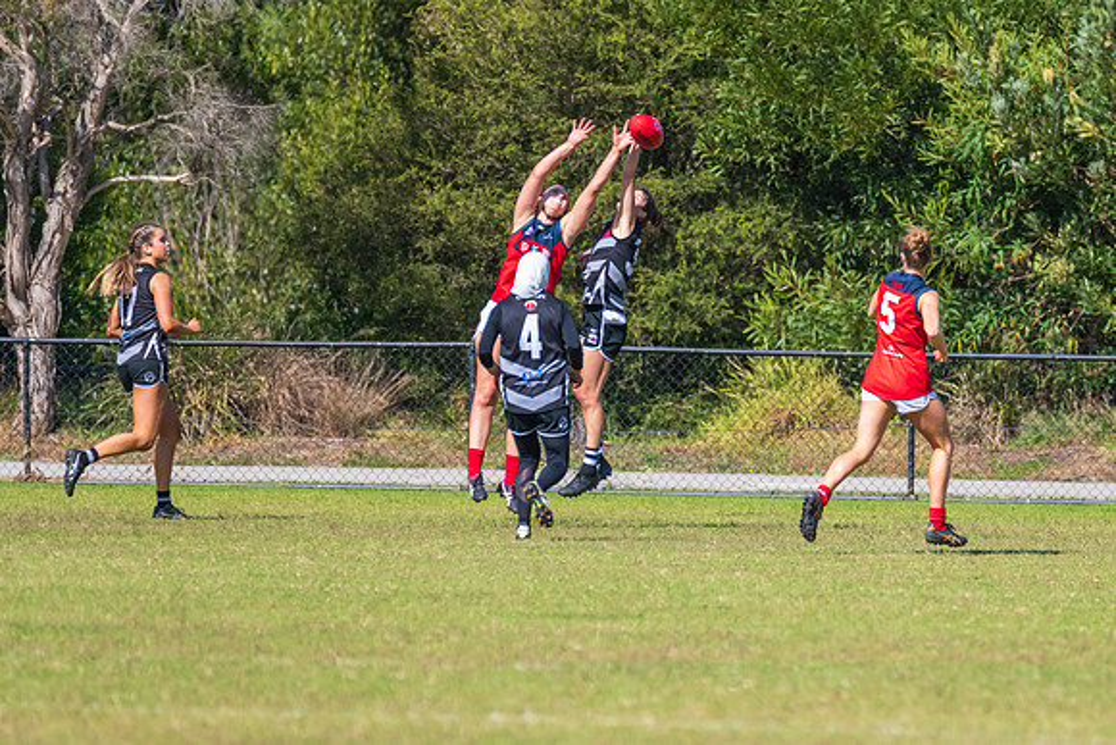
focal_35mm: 666
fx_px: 20655
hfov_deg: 3.1
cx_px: 801
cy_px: 425
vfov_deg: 2.1
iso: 800
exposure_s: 1/2000
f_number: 8
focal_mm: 460
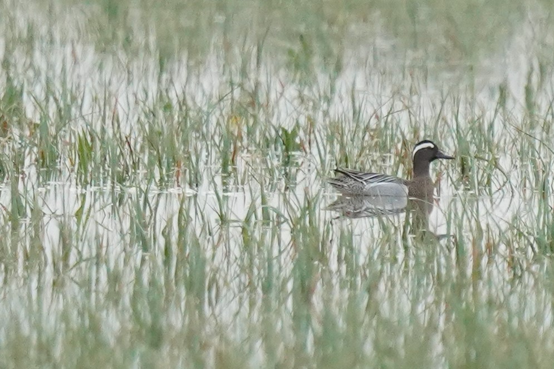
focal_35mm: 600
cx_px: 277
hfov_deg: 3.4
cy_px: 184
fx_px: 9231
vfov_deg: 2.3
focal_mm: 600
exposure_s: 1/1250
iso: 4000
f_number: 6.3
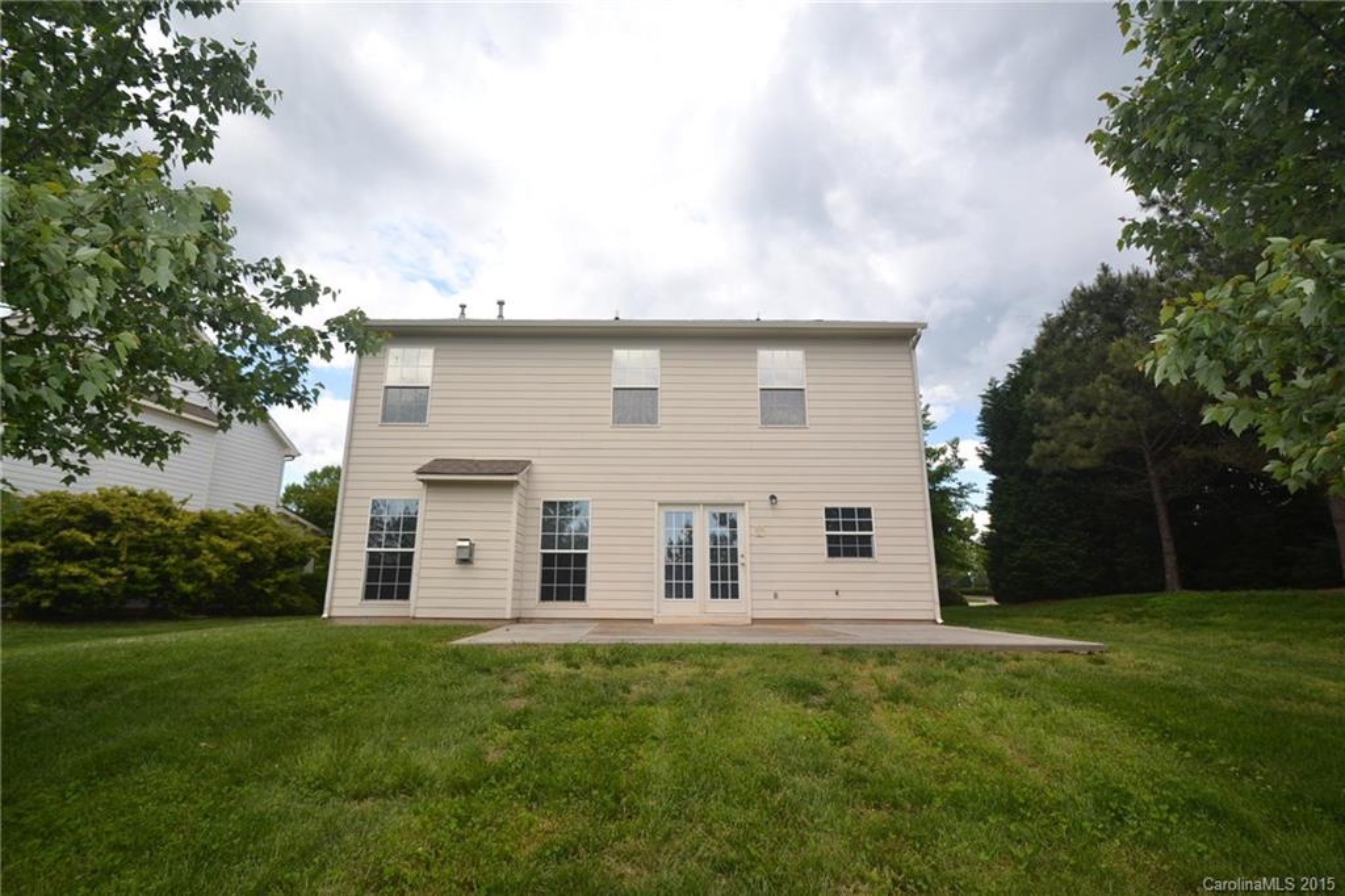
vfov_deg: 77.3
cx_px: 672
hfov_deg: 100.4
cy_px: 448
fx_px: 560
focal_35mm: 15
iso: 100
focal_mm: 10
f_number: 6.3
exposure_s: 1/200
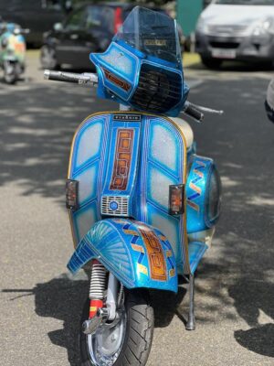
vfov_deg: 25.3
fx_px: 813
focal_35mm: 77
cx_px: 137
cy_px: 183
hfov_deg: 19.1
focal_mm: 9
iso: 32
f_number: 2.8
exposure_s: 1/394
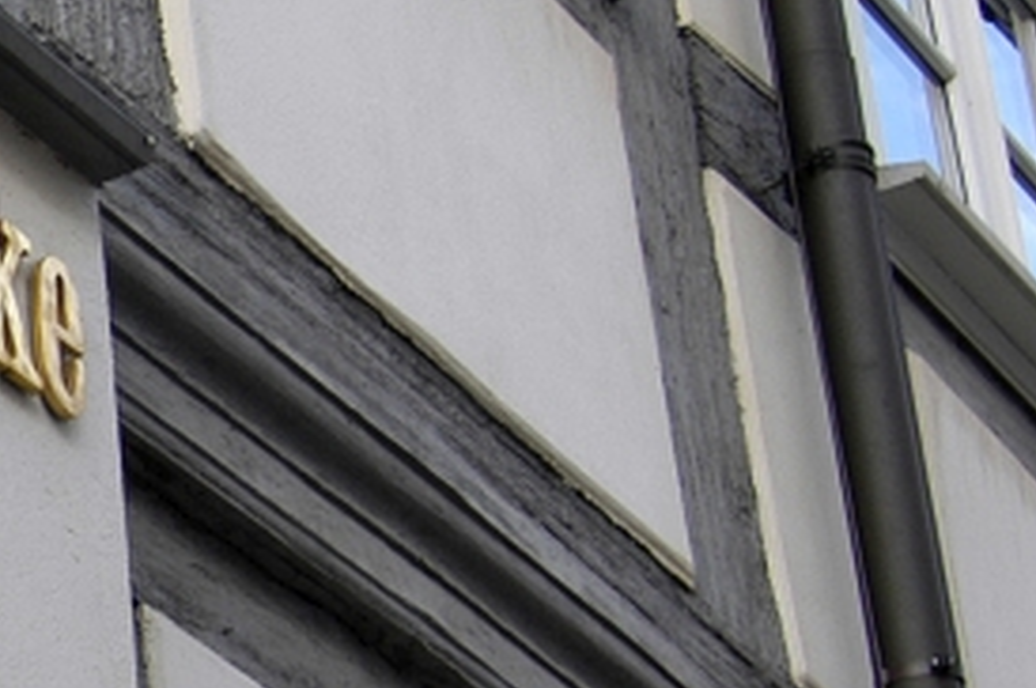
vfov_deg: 8.1
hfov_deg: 11.4
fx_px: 4829
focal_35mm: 168
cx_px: -836
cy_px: 467
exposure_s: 1/160
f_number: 4.5
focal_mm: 30
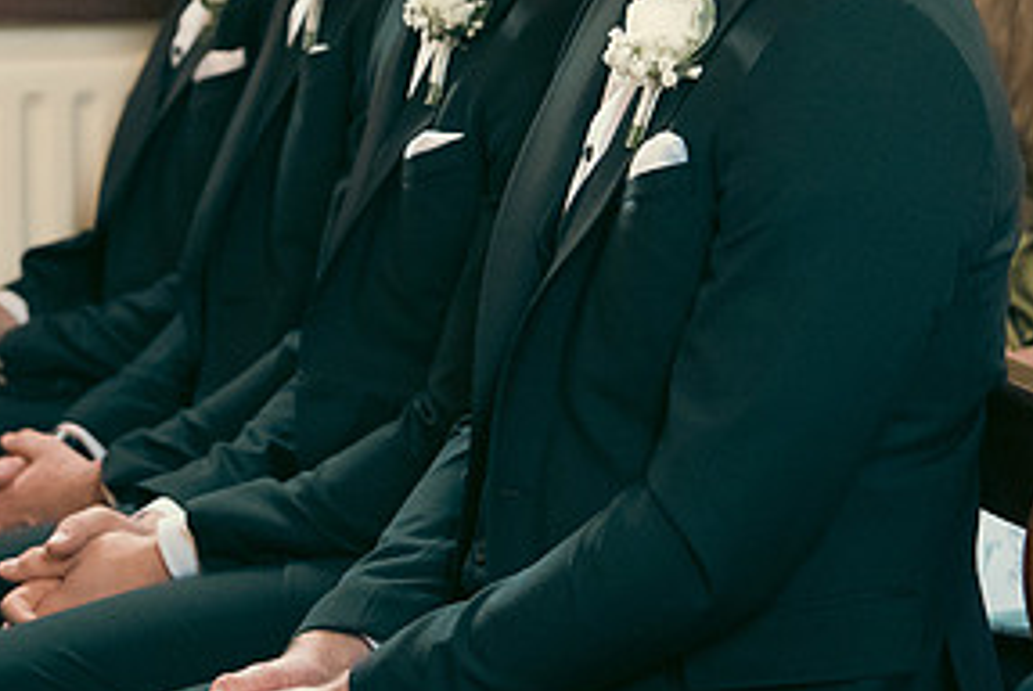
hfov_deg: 9.7
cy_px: 52
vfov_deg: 6.5
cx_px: 410
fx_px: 6089
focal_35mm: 212
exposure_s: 1/200
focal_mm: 70
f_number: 3.5
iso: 5000
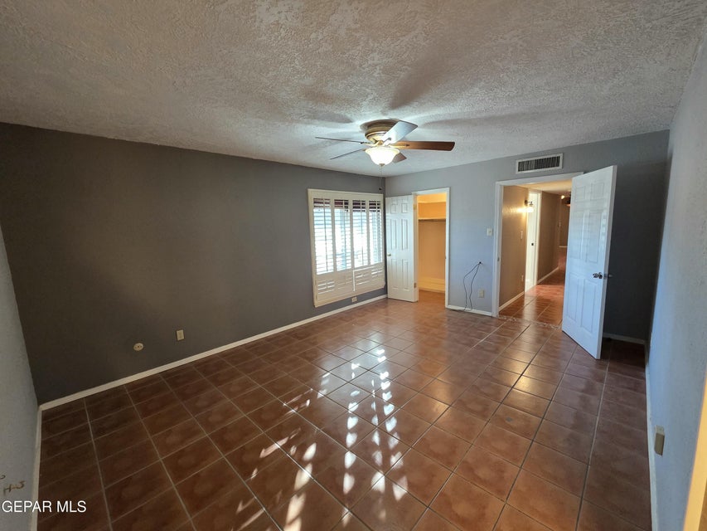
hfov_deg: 106.2
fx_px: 266
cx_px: 354
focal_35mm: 13
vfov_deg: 89.9
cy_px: 266
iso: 320
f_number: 2.2
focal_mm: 2.2
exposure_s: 1/60
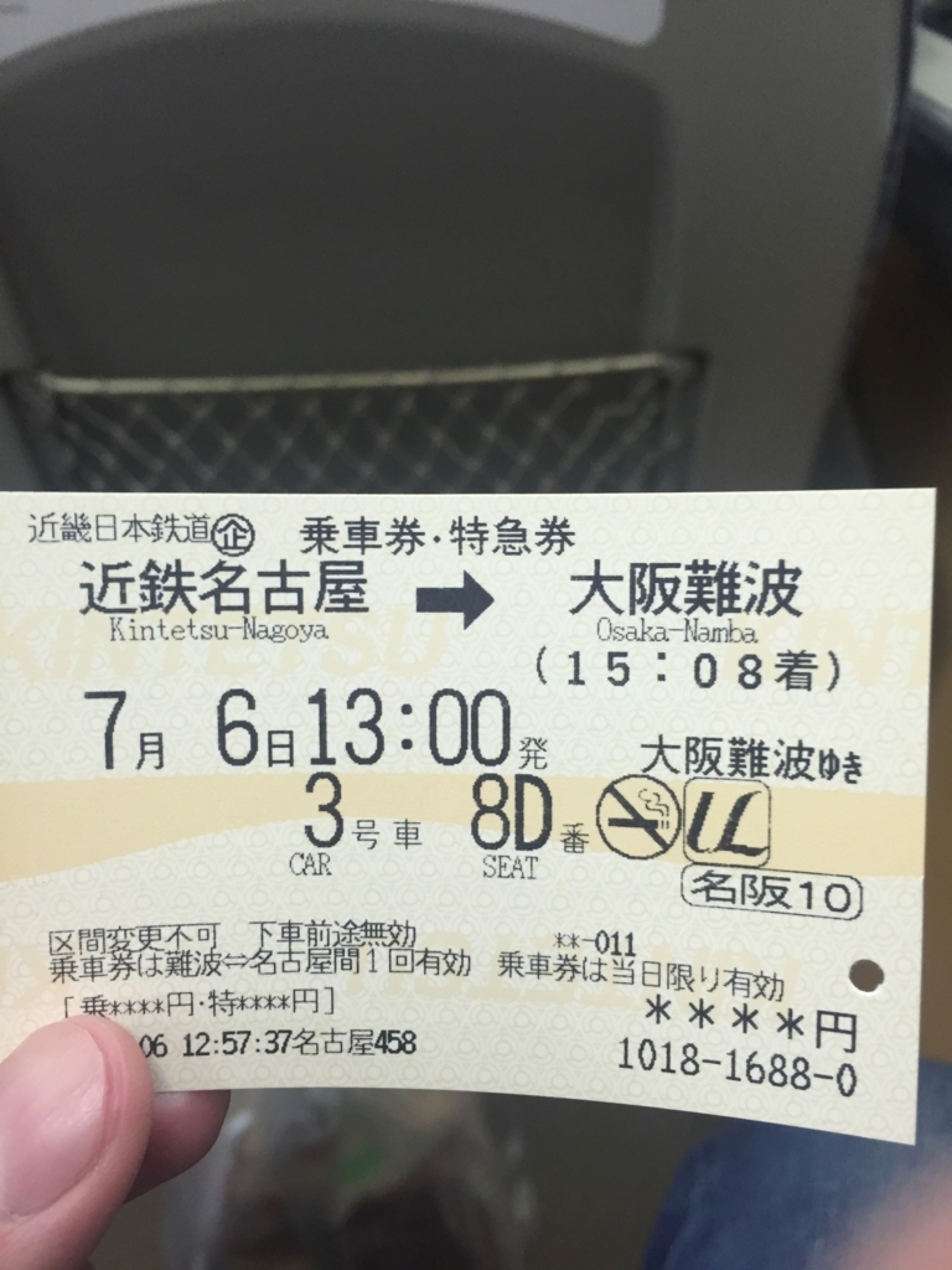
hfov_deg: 48.2
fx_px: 1063
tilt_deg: -33.5
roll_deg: +1.5
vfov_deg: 61.7
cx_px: 476
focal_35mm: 29
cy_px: 635
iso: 125
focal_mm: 4.15
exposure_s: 1/30
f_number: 2.2
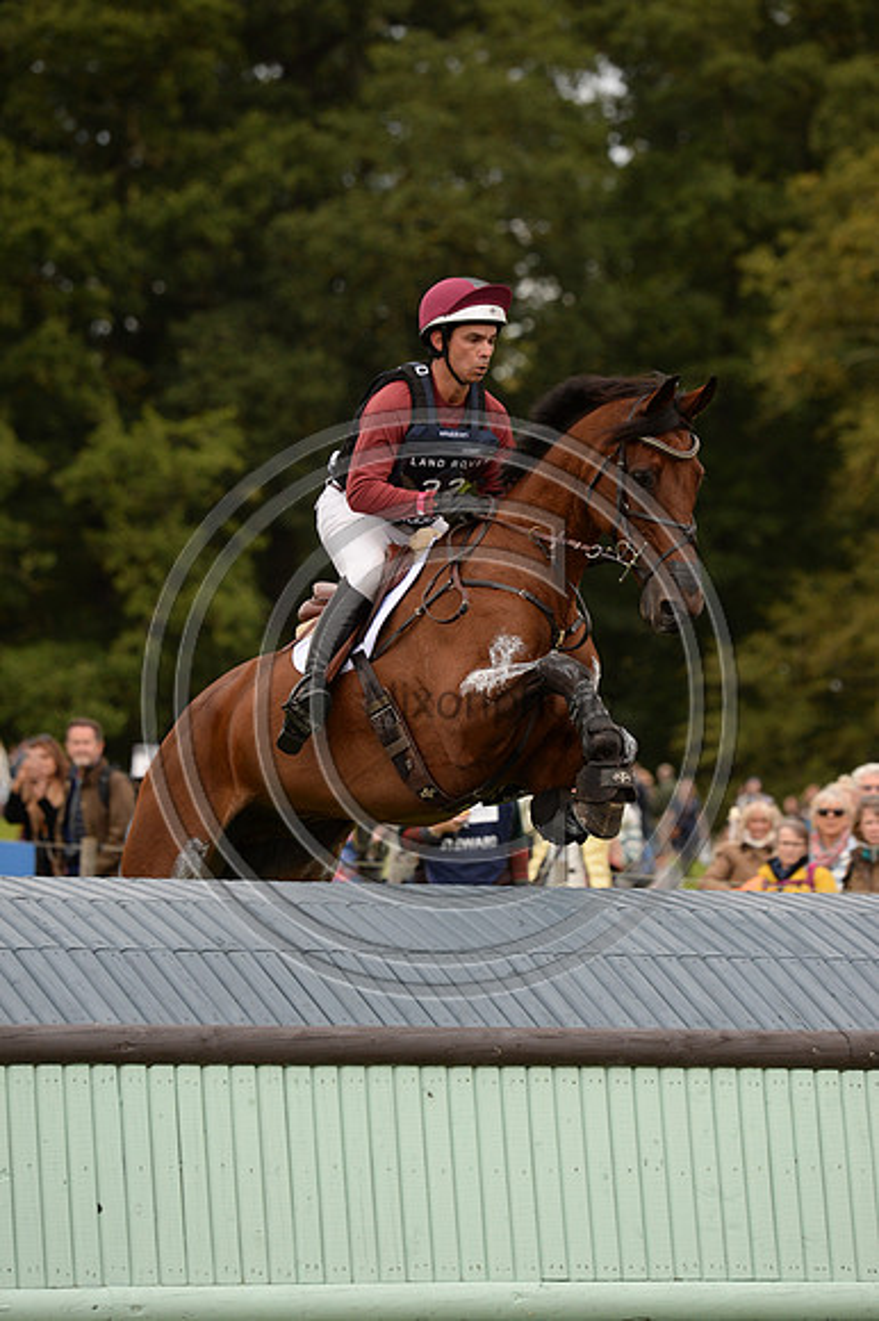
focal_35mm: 300
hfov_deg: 4.6
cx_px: 440
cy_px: 660
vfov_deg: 6.9
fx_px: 11000
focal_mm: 300
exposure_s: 1/1000
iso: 1000
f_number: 7.1
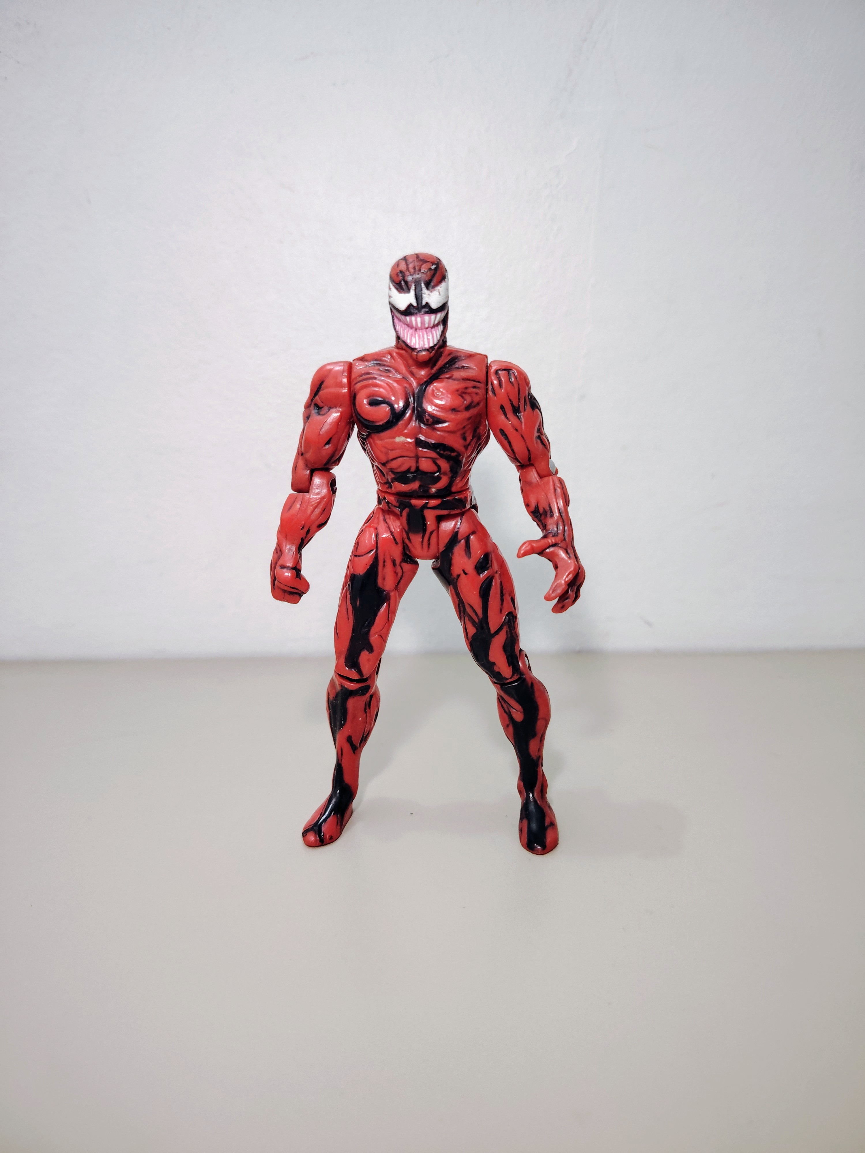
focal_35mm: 24
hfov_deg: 56.8
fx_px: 800
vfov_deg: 71.6
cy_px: 576
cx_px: 432
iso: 1250
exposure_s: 1/50
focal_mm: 5.25
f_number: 1.75
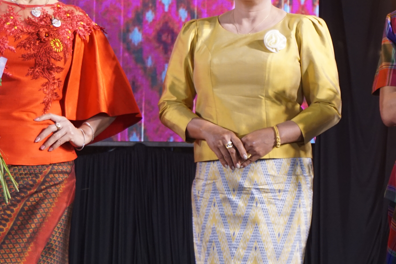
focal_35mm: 134
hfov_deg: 15.2
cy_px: 74
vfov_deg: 10.2
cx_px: 337
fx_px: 1475
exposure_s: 1/80
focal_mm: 41
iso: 640
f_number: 5.6
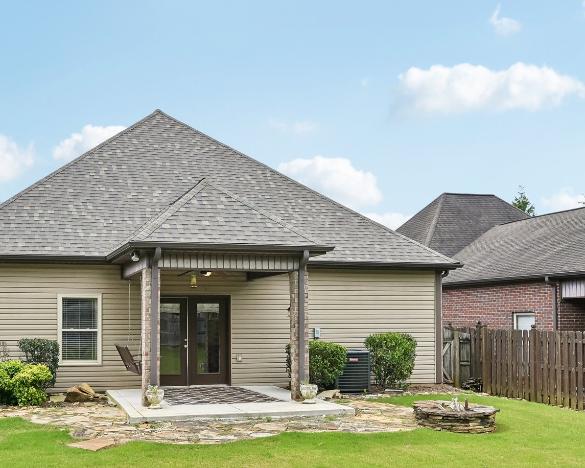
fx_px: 655
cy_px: 283
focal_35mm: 38
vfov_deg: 39.2
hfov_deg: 47.2
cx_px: 183
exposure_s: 1/640
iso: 400
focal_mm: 23.5
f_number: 8
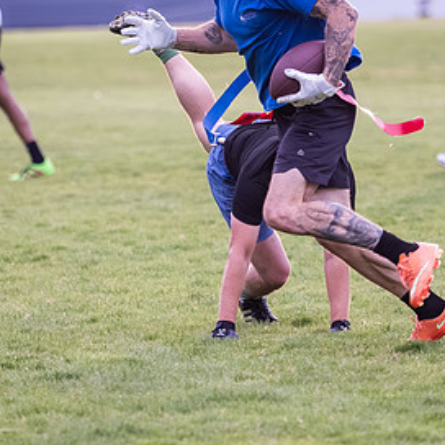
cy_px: 211
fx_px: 8217
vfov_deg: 3.1
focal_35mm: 565
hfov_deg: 3.1
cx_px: 270
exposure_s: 1/1250
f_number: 2.8
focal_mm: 150
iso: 2000
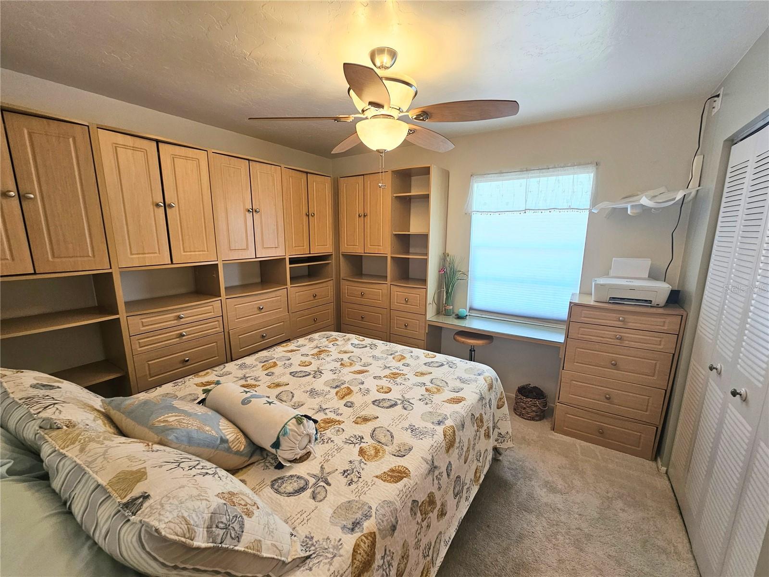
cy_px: 288
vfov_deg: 89.9
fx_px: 289
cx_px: 384
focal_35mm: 13
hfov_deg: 106.2
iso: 100
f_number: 2.2
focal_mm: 2.2
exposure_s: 1/60
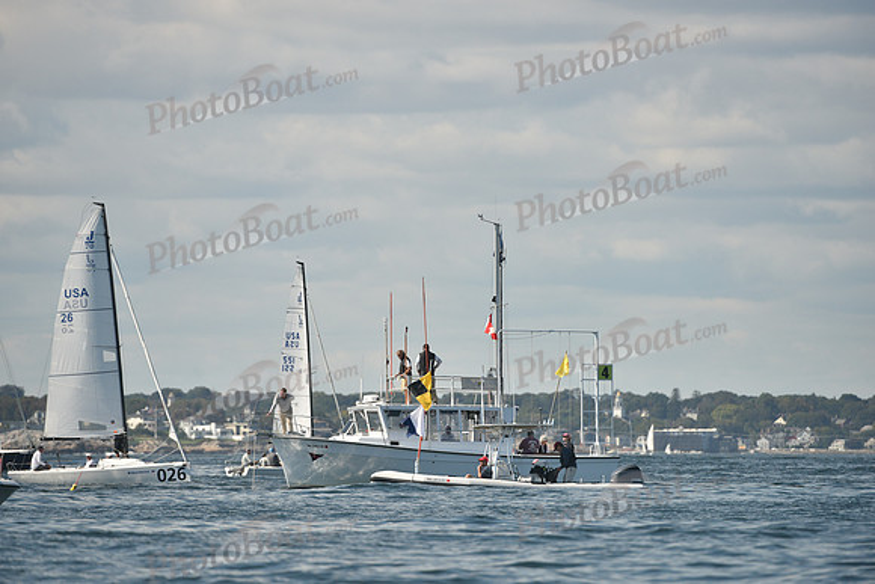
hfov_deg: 5.2
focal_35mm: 400
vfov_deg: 3.4
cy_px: 292
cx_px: 438
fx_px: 9724
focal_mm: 400
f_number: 5
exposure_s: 1/2000
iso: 250
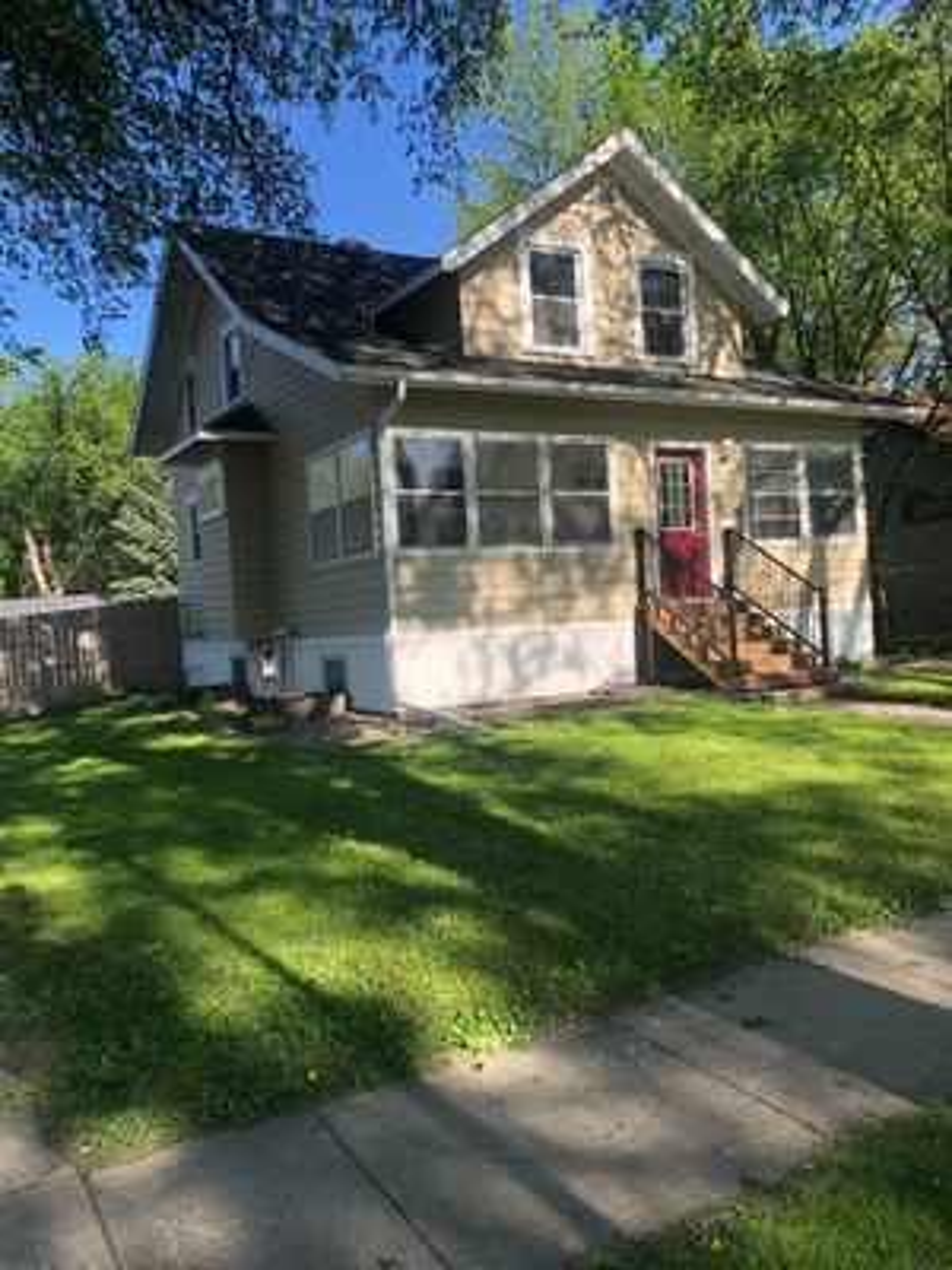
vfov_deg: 63.4
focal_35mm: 28
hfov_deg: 49.7
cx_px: 476
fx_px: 1027
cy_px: 635
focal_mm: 3.99
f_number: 1.8
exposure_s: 1/665
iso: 20
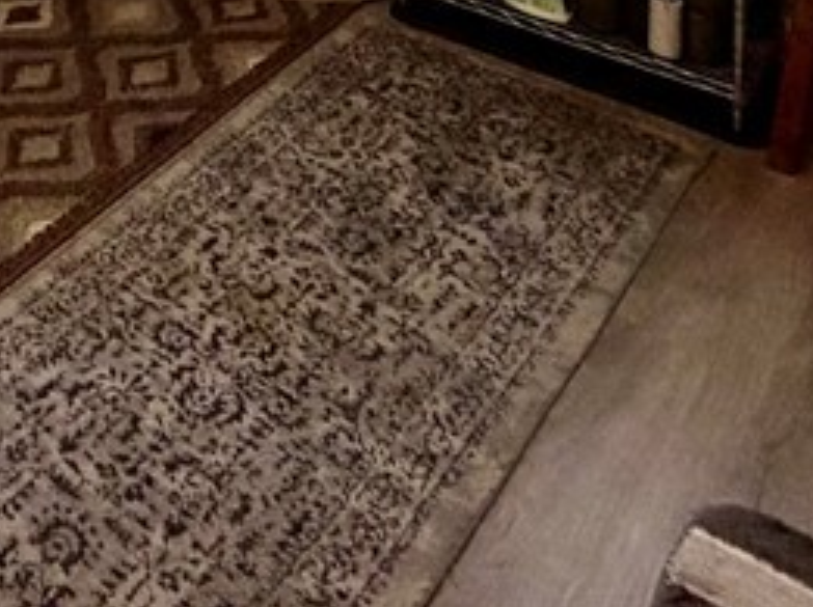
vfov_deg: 18.4
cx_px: -262
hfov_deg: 28.3
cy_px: -582
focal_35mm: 55
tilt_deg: -3.7
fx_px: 1290
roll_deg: +0.8
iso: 200
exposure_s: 1/120
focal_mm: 2.22
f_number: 2.2
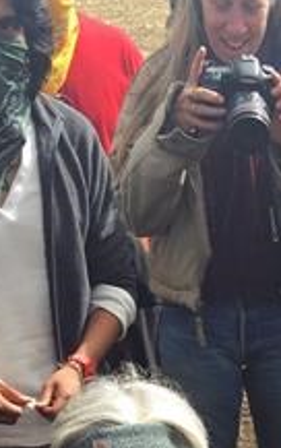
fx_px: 1125
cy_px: 665
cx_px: 324
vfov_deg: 19.7
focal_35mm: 92
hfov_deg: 13.9
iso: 25
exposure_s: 1/668
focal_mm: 4.15
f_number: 2.2
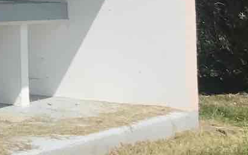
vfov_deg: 9.1
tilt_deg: +5.7
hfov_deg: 13.5
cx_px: -208
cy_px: -114
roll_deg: -0.1
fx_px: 933
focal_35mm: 138
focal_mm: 3.99
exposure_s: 1/3690
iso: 20
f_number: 1.8
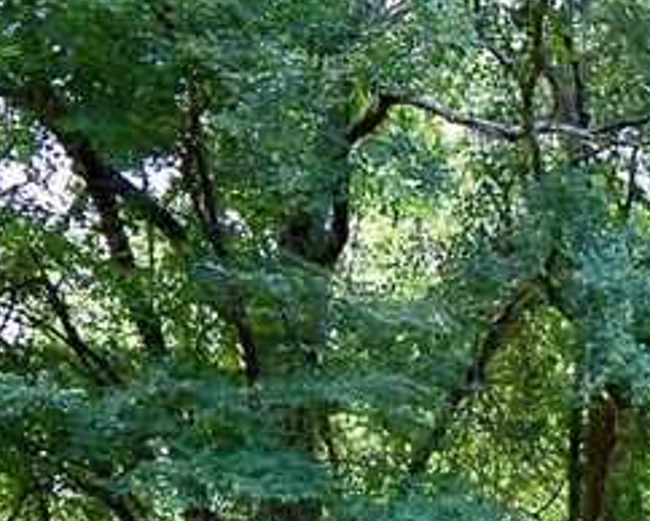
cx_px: 1292
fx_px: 2060
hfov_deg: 14.8
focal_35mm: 107
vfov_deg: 13.5
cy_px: 806
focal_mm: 18
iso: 220
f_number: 3.5
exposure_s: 1/125
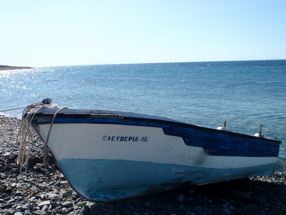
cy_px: 108
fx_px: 297
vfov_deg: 39.7
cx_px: 143
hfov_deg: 51.4
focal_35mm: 36
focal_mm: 6.53
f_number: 5
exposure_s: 1/320
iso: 64
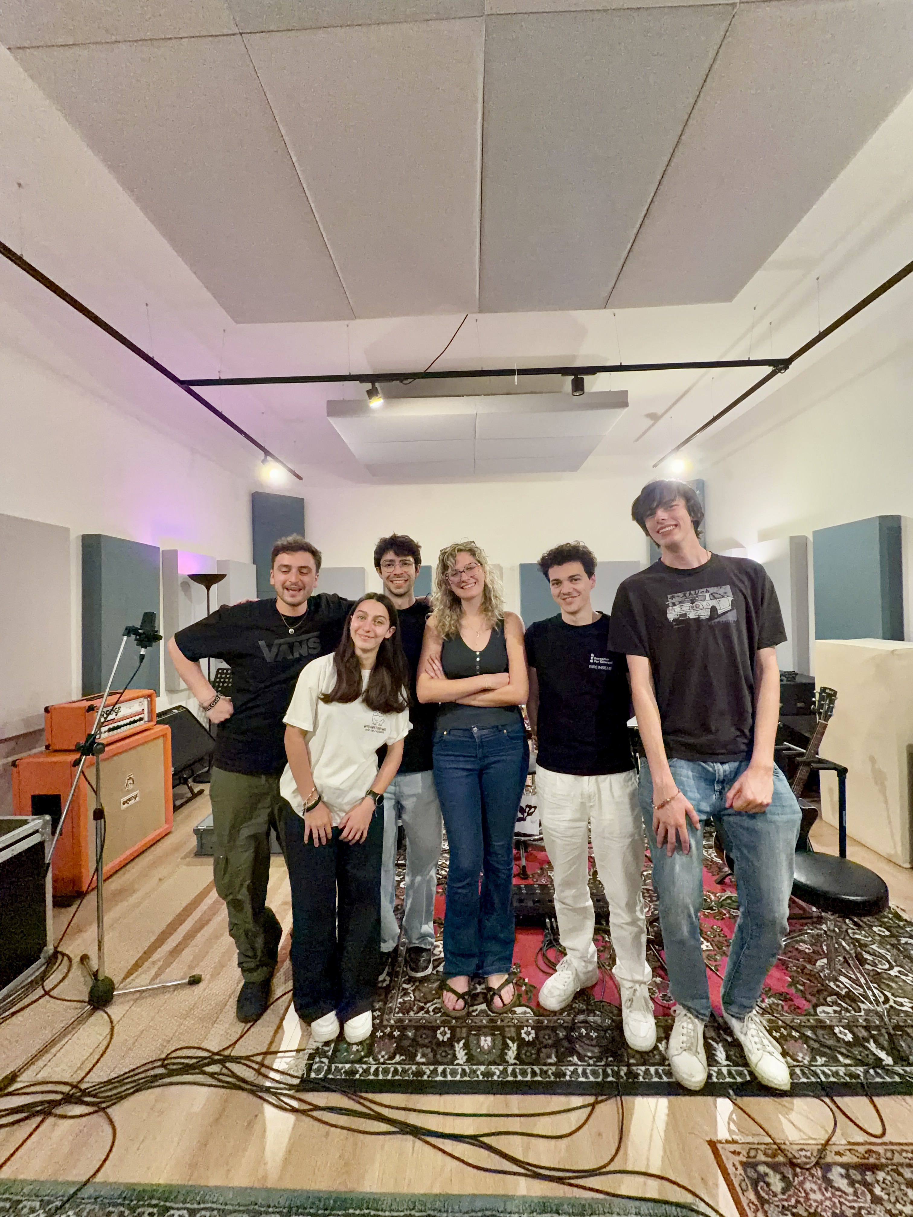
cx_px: 456
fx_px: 492
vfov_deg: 102.1
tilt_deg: -0.4
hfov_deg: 85.7
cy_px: 608
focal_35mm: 14
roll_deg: +0.9
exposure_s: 1/50
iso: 500
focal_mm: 2.22
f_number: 2.2
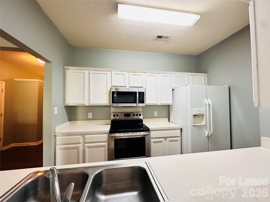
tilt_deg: +1.4
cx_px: 135
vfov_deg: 85.7
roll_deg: -0.1
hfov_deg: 102.1
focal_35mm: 14
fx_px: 109
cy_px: 101
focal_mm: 2.22
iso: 250
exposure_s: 1/60
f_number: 2.2
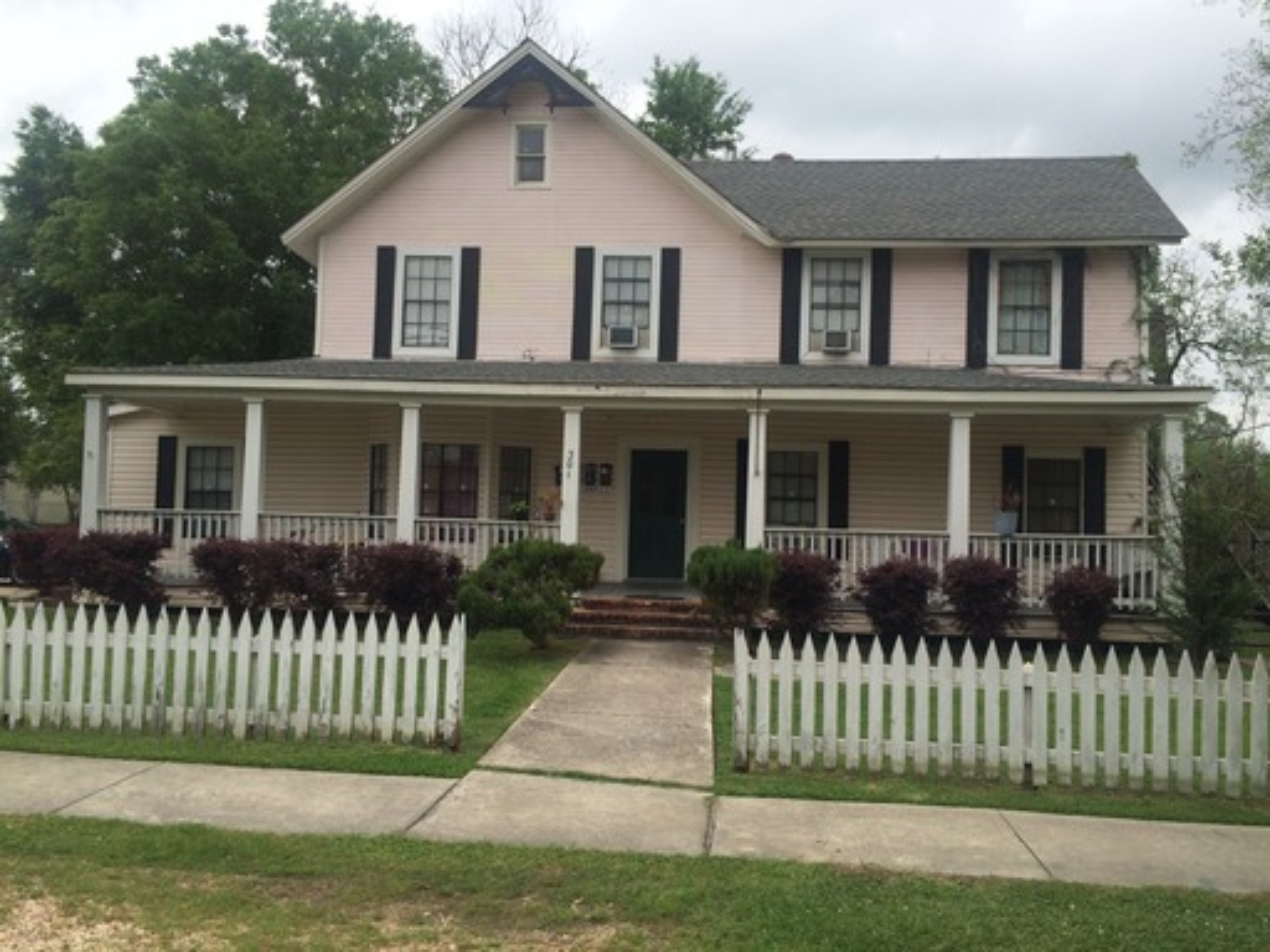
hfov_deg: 61.7
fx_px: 1064
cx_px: 635
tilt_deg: +2.9
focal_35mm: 29
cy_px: 476
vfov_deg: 48.2
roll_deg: -2.4
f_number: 2.2
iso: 32
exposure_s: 1/1282
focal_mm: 4.15
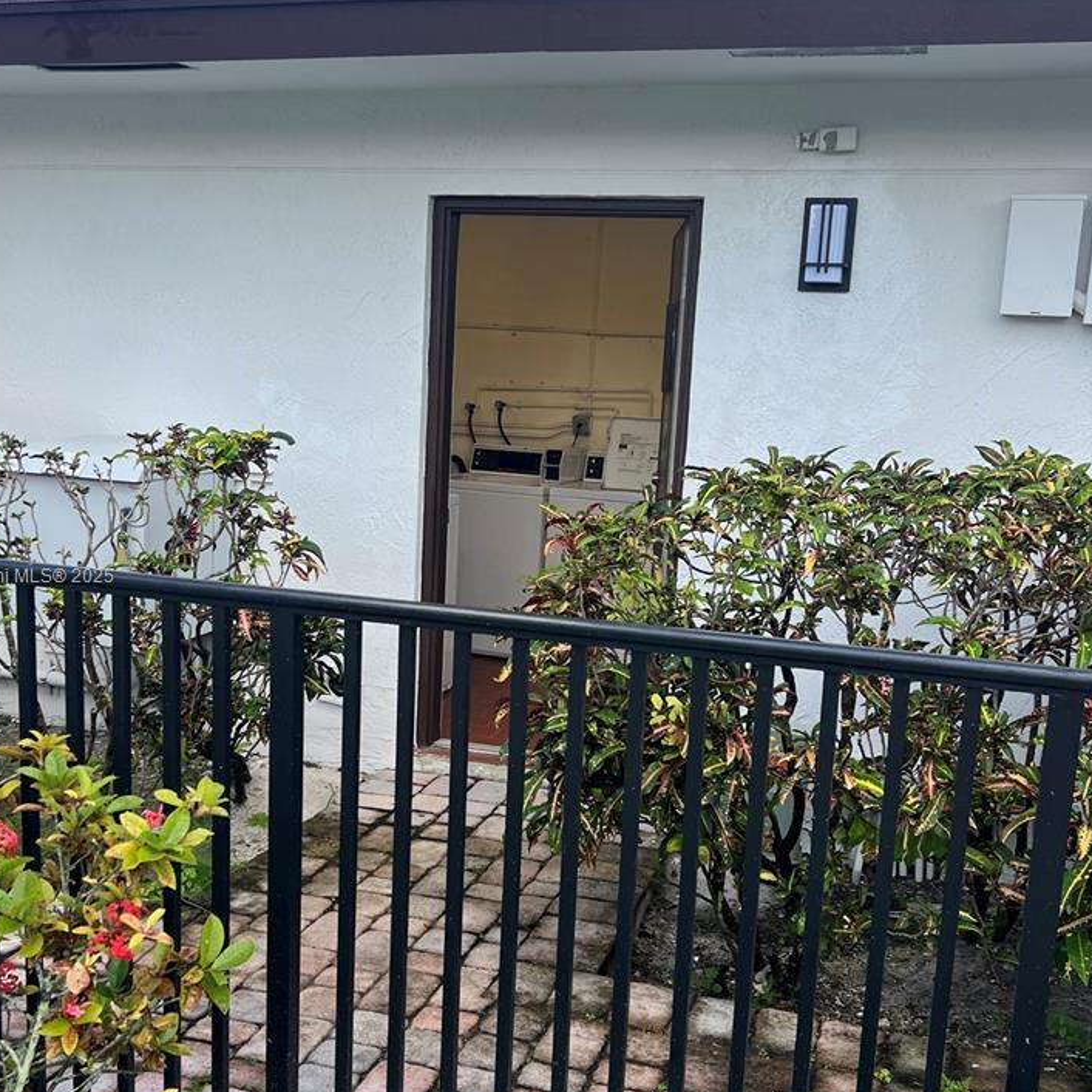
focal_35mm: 39
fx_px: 1392
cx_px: 527
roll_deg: -4.5
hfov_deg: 42.8
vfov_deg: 42.8
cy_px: 578
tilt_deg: -8.8
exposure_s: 1/763
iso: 50
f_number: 1.5
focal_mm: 5.7
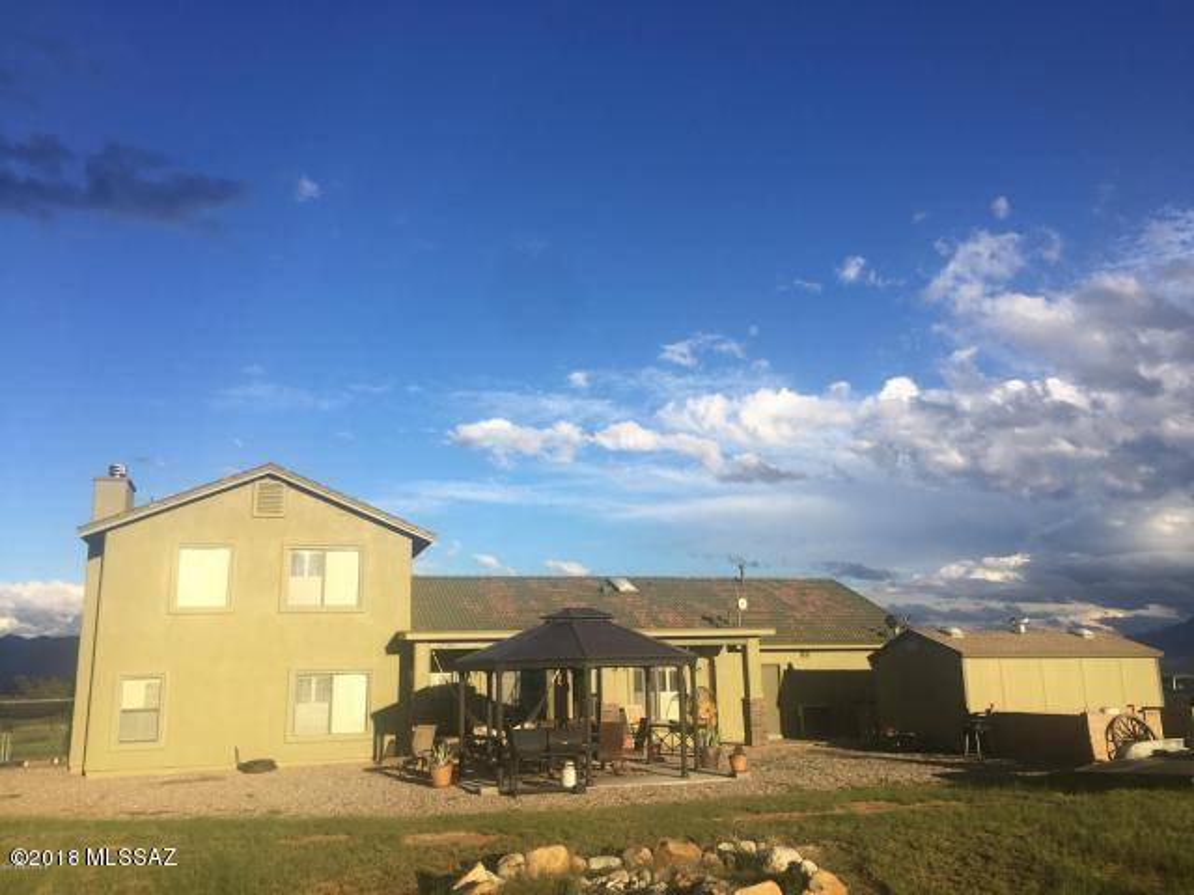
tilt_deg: +13.5
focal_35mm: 29
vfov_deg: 48.2
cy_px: 448
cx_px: 597
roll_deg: -0.5
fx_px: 1000
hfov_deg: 61.7
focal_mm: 4.15
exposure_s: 1/1364
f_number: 2.2
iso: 32
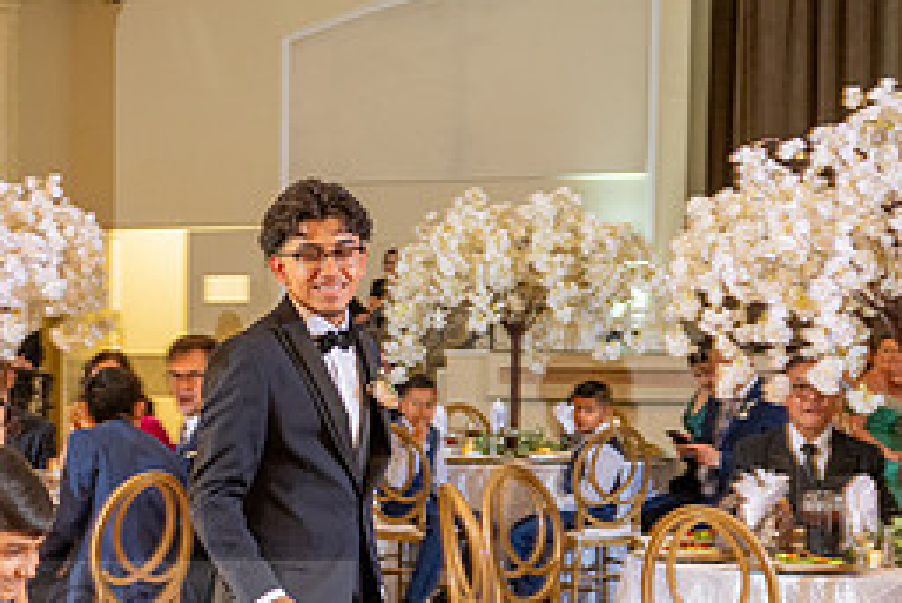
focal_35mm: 102
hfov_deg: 19.6
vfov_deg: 13.2
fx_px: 2557
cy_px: 644
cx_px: 56
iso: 800
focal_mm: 45
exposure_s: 1/80
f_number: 4
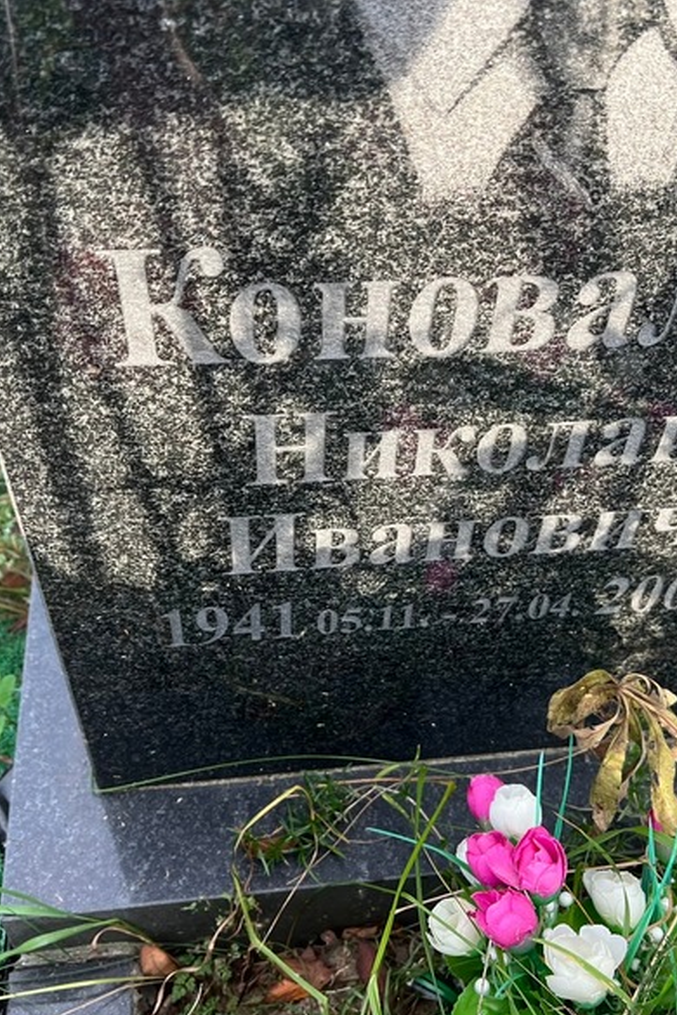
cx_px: 389
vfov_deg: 51.9
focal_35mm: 37
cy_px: 519
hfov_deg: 35.9
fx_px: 1044
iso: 40
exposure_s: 1/165
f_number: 1.5
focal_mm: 5.7
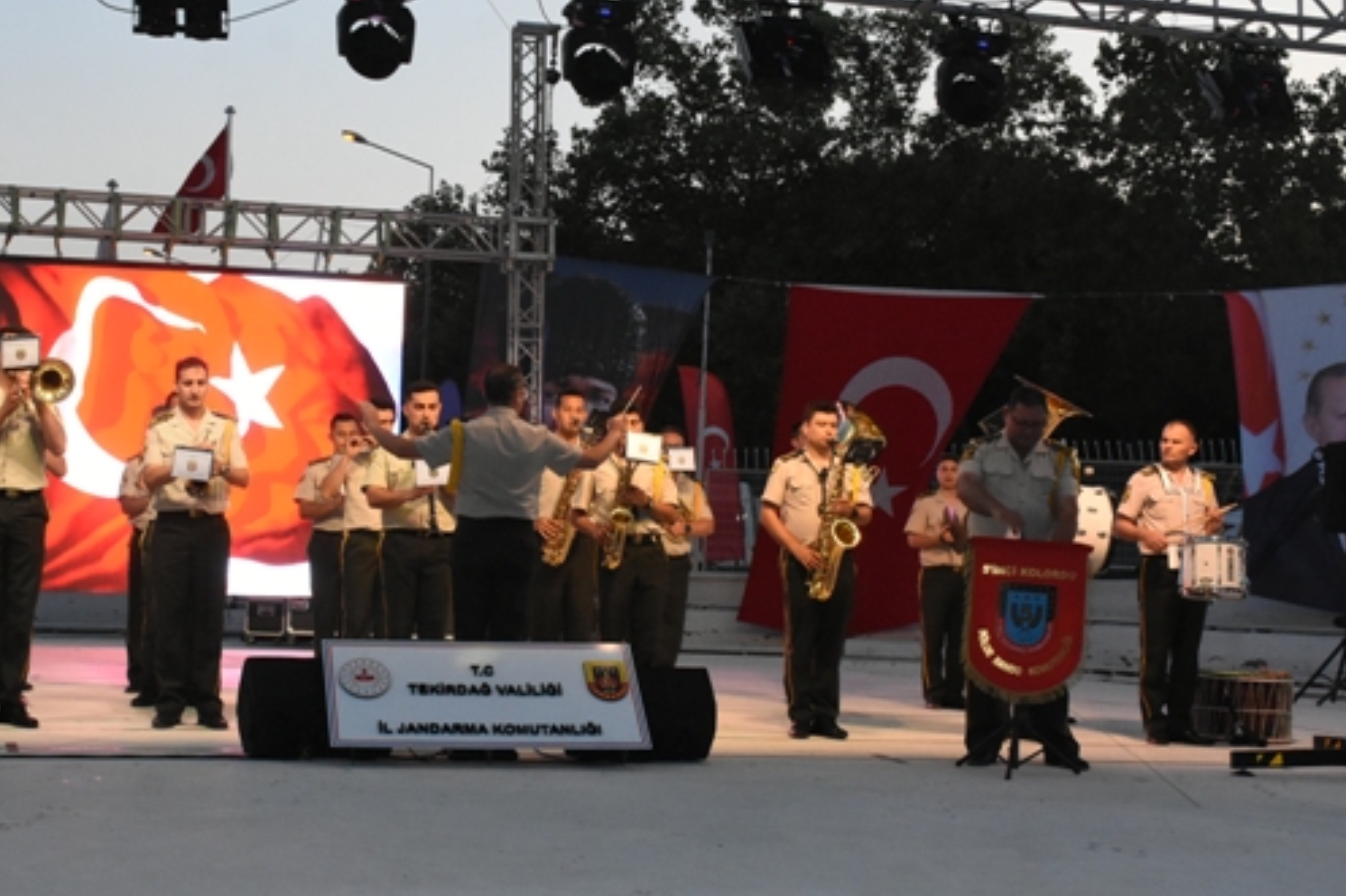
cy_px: 416
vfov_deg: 23.4
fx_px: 2168
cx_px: 550
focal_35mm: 58
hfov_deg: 34.4
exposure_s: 1/250
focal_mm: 30
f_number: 7.1
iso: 4000
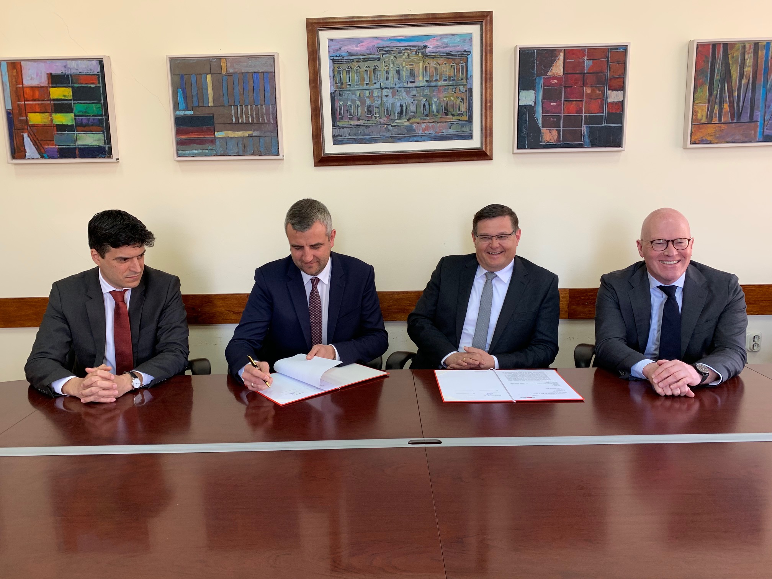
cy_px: 290
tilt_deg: -8.1
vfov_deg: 53.1
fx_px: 580
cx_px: 386
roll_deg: +1.5
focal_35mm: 26
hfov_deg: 67.3
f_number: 1.8
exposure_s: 1/50
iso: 50
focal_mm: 4.25
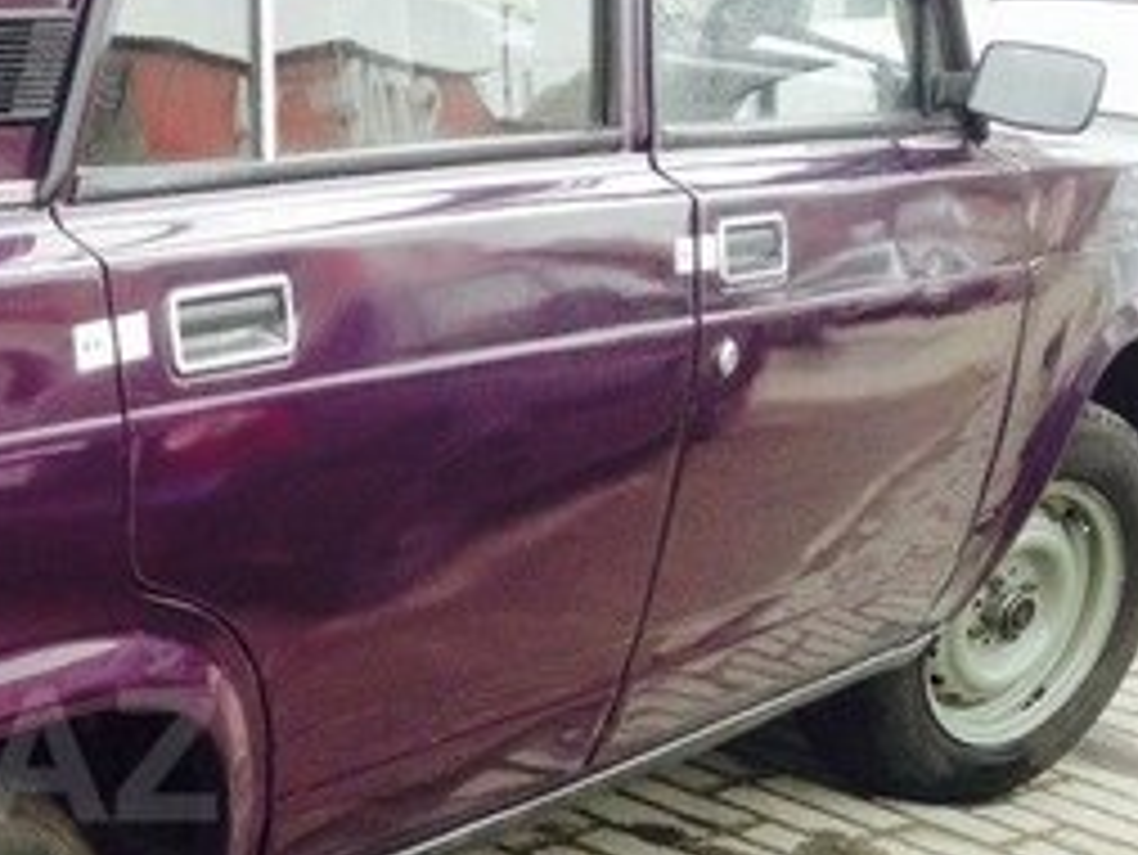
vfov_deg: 17.0
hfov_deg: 21.1
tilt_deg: -15.2
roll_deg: -6.5
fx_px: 2829
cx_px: -243
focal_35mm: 86
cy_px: 754
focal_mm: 4.12
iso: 80
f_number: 2.4
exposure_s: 1/120
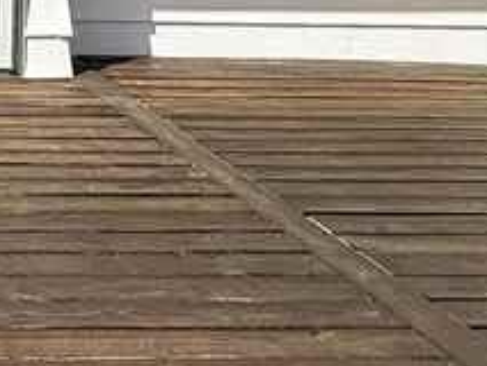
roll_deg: -1.4
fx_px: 1182
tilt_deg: -2.1
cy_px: -165
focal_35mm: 84
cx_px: -265
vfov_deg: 16.2
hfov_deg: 19.8
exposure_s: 1/2410
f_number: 2.2
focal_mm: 2.22
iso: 50
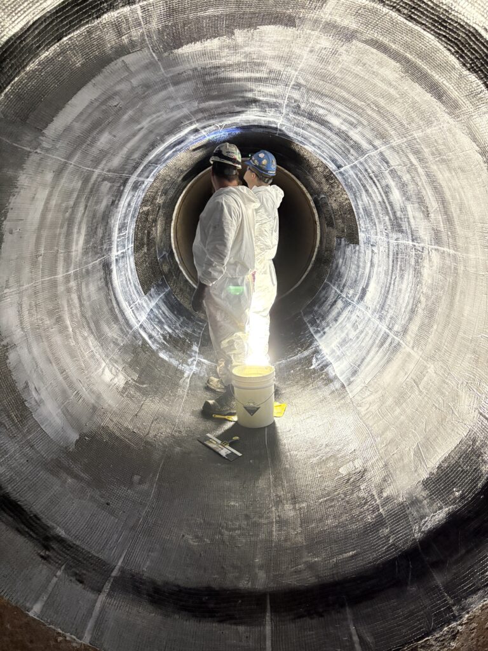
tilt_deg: -12.9
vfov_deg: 67.3
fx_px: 489
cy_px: 326
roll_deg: -1.3
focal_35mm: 26
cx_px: 244
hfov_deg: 53.1
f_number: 1.6
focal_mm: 5.96
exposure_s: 1/57
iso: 500
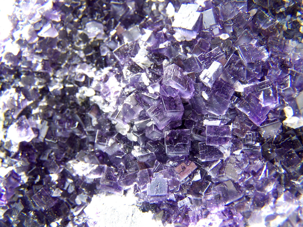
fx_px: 333
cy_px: 114
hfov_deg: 49.0
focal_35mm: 38
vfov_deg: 37.7
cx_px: 152
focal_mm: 6.3
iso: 64
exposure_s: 1/125
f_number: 2.8
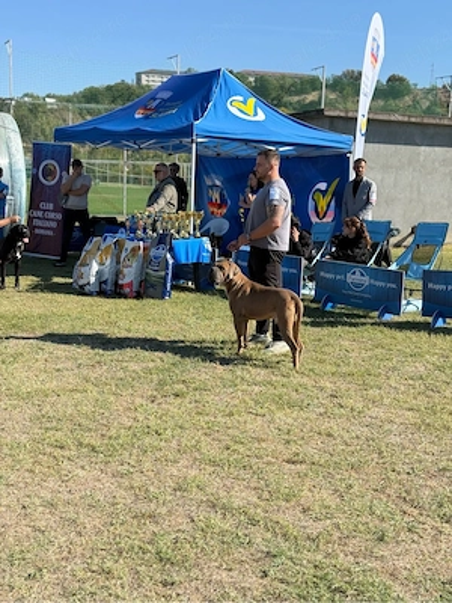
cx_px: 226
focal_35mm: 48
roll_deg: -2.4
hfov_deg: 30.3
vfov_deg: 39.7
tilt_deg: -8.6
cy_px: 302
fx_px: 836
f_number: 1.78
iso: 80
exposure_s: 1/4329
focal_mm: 6.76
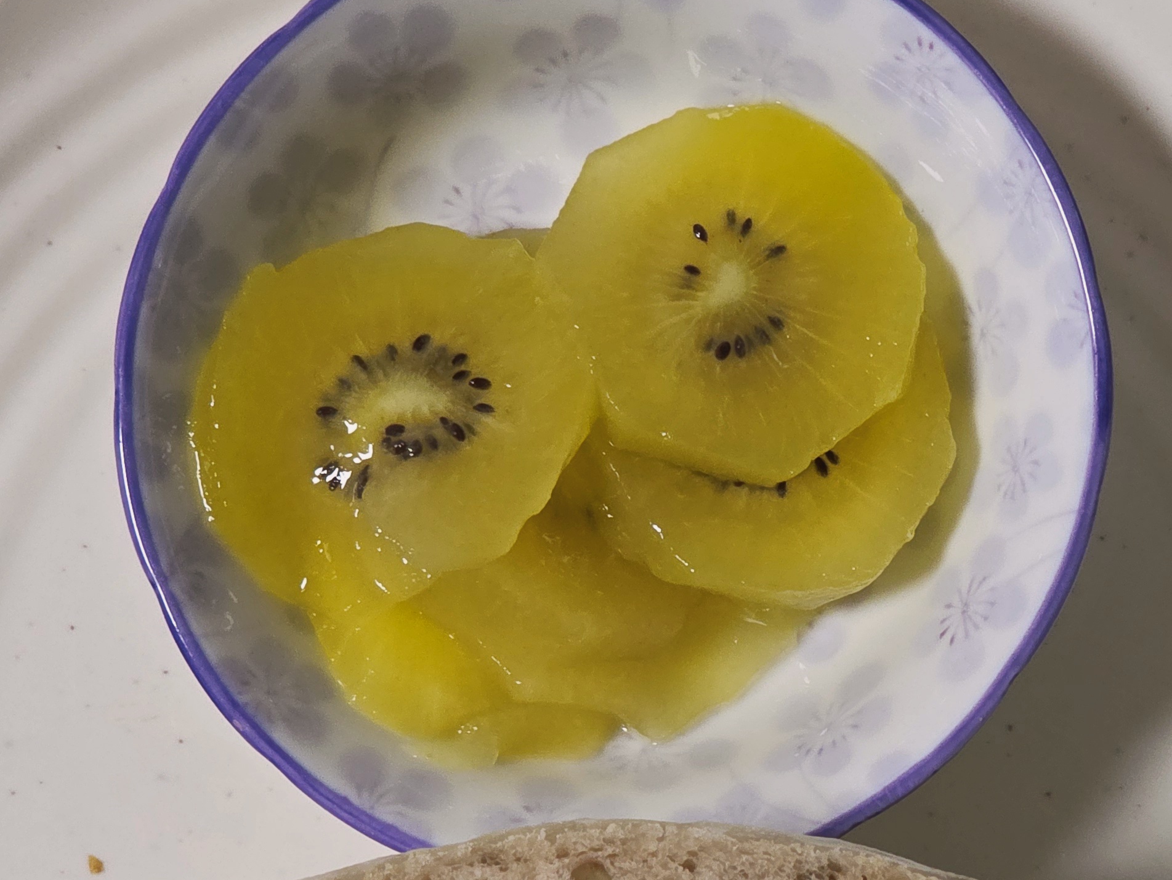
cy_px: 741
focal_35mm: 145
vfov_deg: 10.2
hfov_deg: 13.5
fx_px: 4910
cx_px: 995
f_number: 2.4
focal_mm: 7.9
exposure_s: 1/60.2
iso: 320
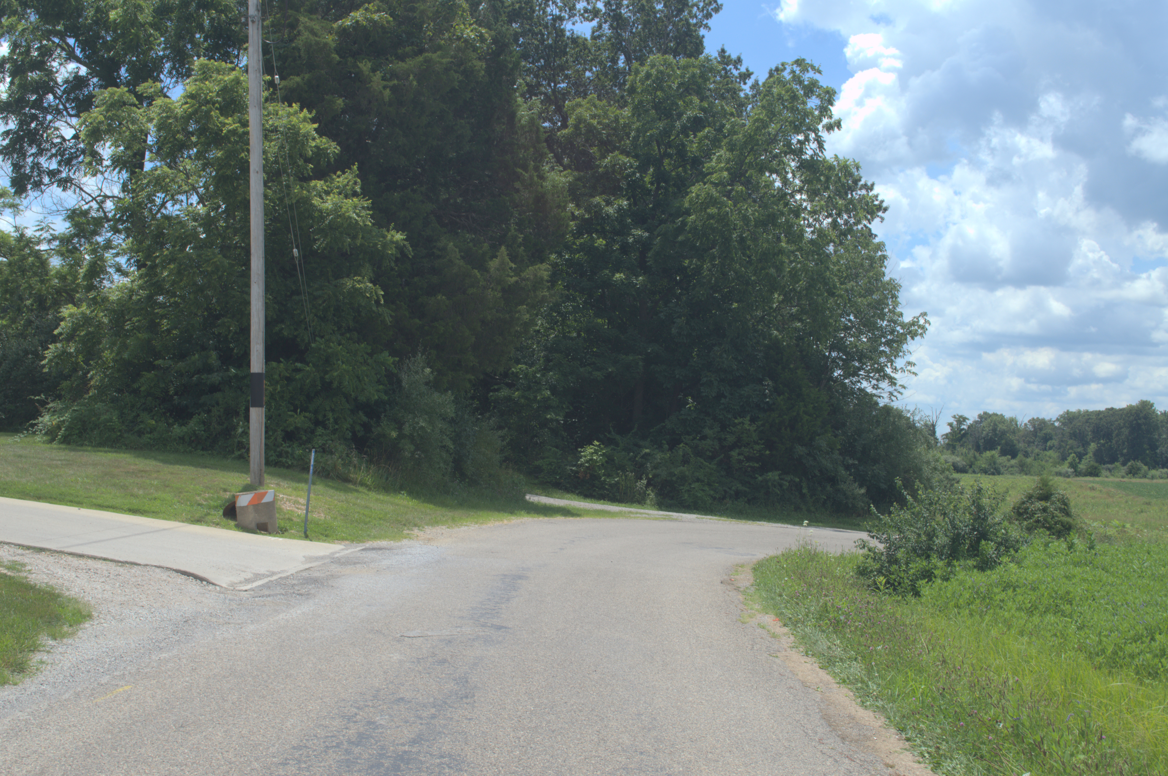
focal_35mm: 42
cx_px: 584
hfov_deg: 46.4
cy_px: 388
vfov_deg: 31.8
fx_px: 1361
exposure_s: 1/125
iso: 100
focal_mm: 28
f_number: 10
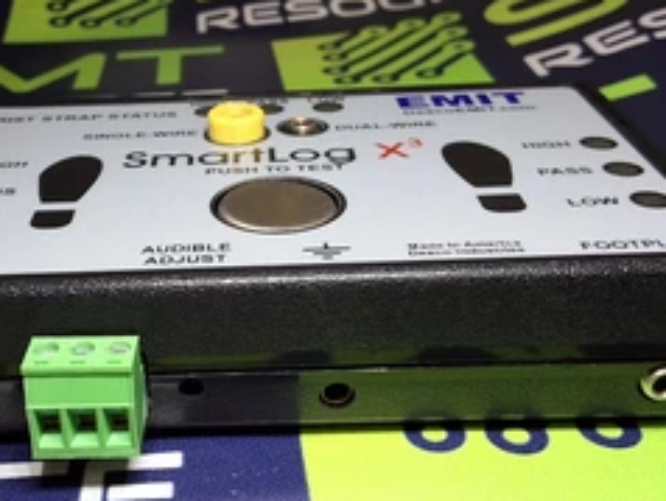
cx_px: 232
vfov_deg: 30.8
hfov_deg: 40.0
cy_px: 302
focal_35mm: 47
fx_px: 905
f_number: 1.9
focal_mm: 2.91
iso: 40
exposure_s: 1/60
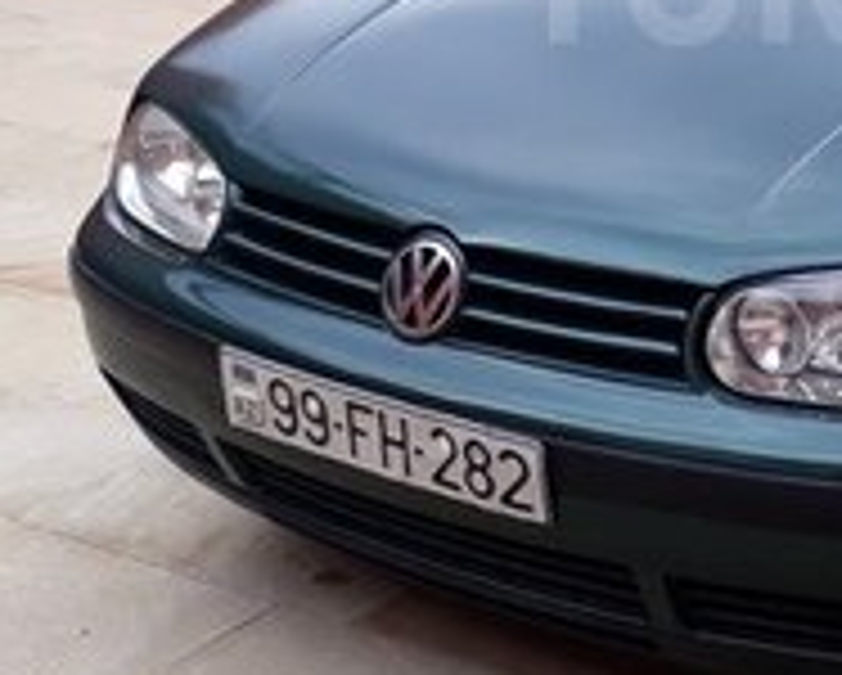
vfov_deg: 16.2
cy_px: -25
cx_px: 973
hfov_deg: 19.5
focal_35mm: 93
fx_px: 2320
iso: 40
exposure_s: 1/237
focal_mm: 3.6
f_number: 1.9
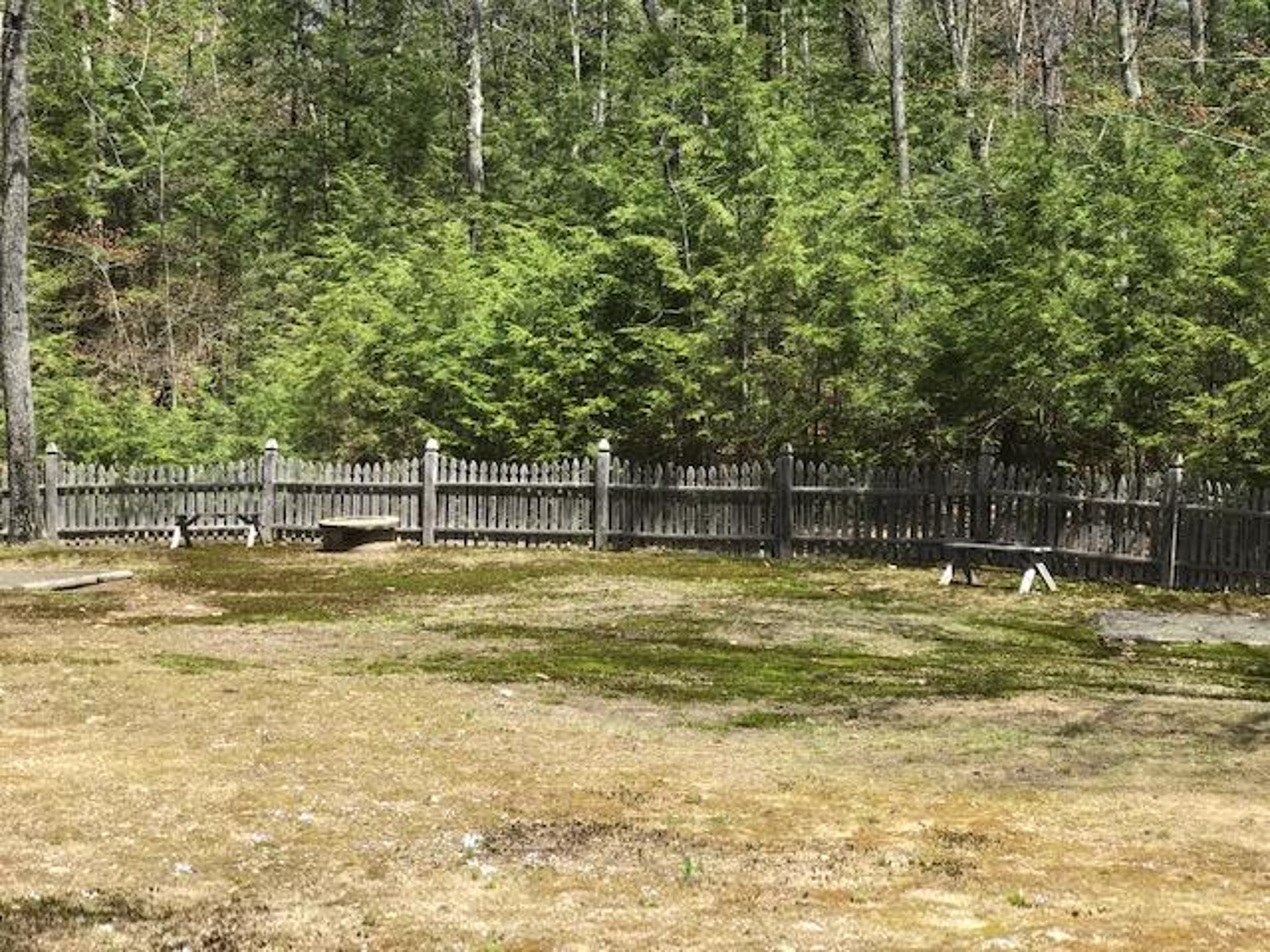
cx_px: 635
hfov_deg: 33.8
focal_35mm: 57
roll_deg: +1.5
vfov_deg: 25.7
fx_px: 2091
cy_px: 476
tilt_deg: +0.9
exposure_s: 1/404
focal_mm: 6.6
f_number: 2.8
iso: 20
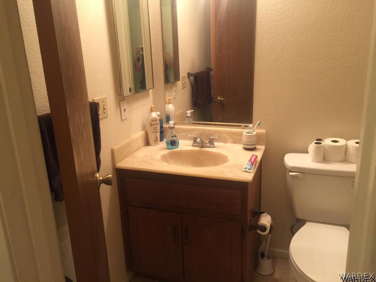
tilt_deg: -16.1
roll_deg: +2.5
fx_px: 315
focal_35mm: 29
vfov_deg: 48.2
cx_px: 188
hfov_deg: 61.7
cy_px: 141
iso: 100
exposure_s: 1/15
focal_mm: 4.15
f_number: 2.2
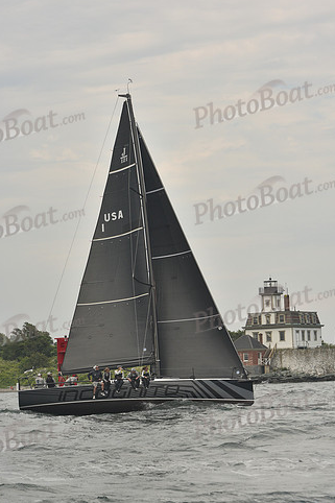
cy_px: 267
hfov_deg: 11.6
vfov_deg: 17.4
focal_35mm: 118
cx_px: 139
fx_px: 1648
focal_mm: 98
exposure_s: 1/500
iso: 250
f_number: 6.3
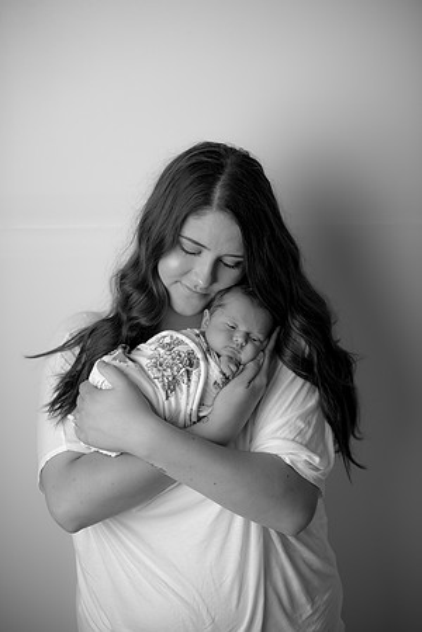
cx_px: 211
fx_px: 879
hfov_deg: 27.0
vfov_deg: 39.6
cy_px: 316
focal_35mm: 50
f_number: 2.5
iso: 100
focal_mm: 50
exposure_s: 1/200
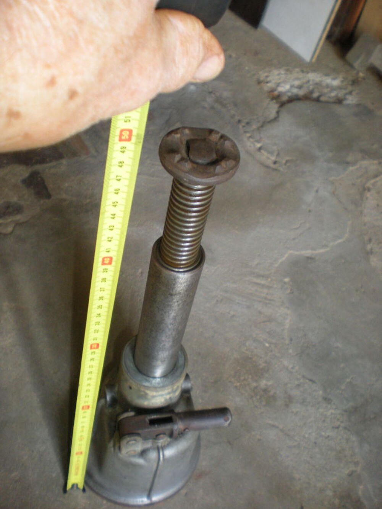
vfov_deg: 49.0
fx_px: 559
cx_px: 191
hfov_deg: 37.7
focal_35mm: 38
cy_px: 254
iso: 200
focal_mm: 6.3
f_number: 3.1
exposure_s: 1/19.5
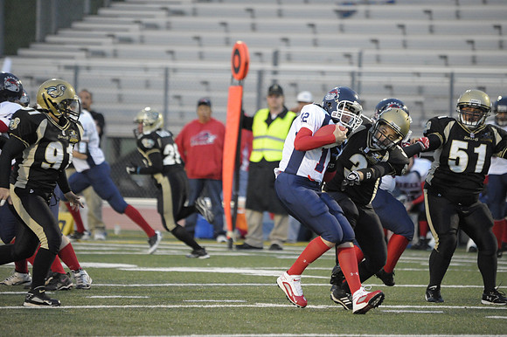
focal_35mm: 500
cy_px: 168
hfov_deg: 4.1
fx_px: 7037
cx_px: 254
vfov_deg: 2.7
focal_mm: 500
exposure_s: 1/800
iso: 12800
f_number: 6.3
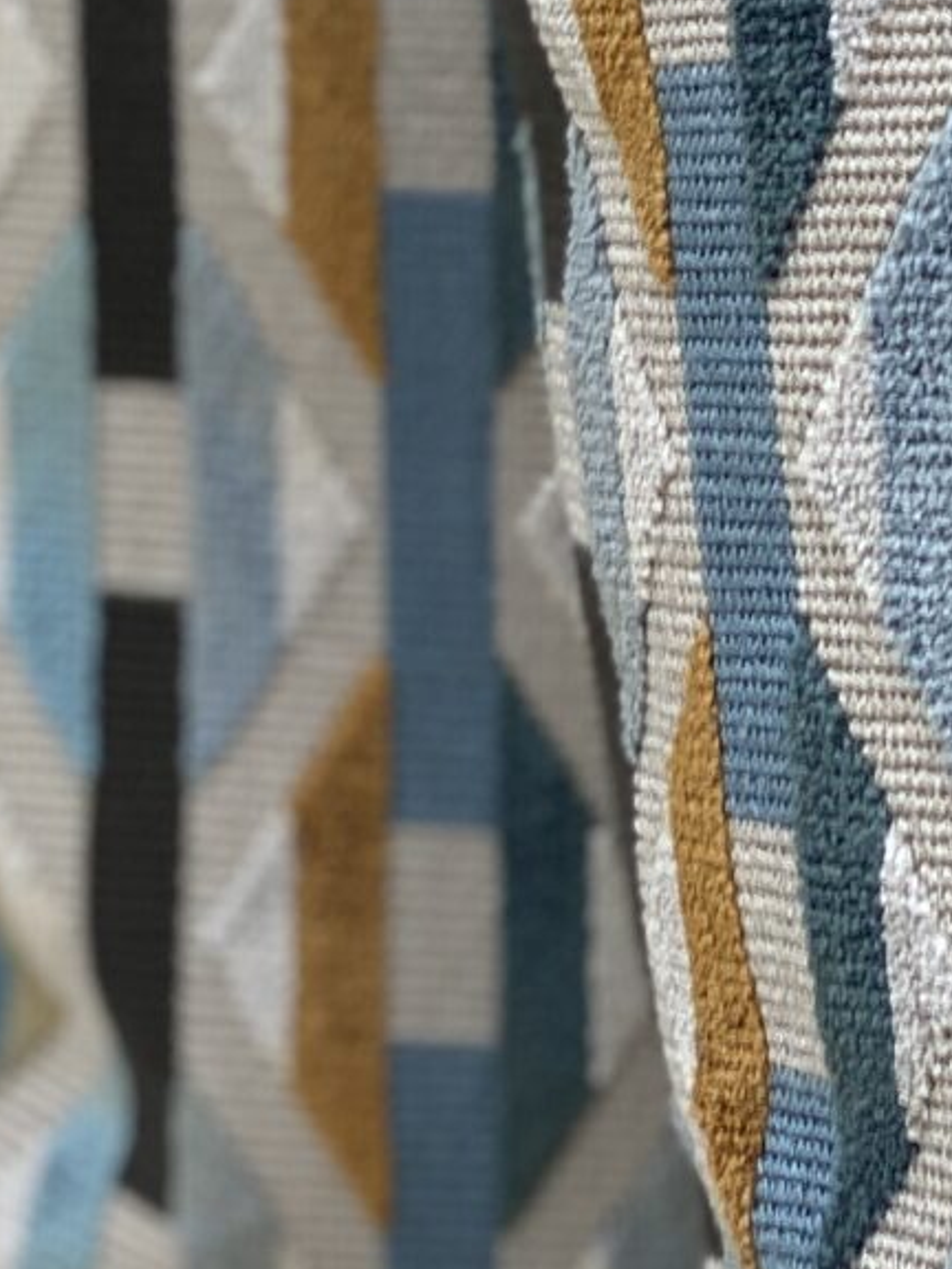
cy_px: -494
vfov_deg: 8.4
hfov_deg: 6.4
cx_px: 436
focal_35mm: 231
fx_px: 8471
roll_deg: -0.9
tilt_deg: -20.4
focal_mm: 6
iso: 20
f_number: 2
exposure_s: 1/122
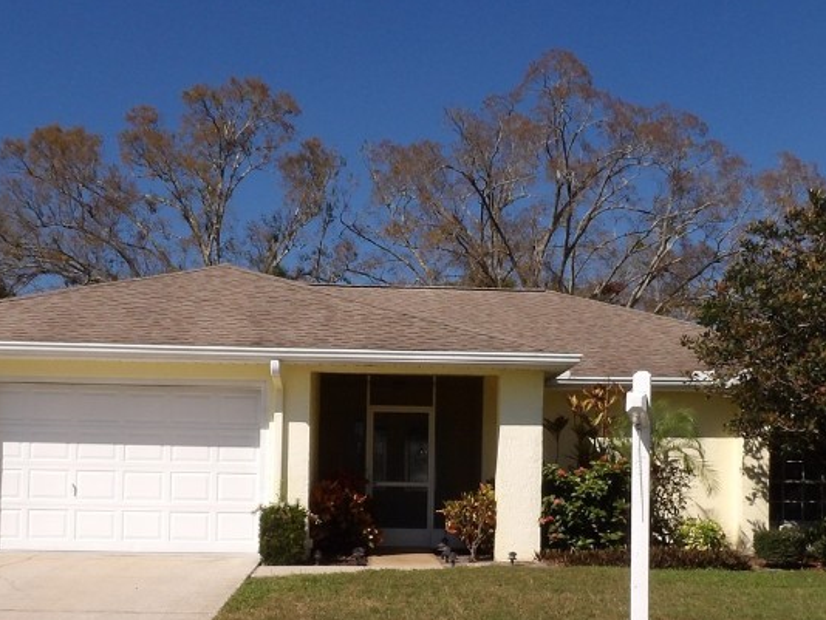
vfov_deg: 30.9
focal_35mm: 46
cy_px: 479
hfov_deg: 41.2
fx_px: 1098
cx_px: 455
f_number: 7.4
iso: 100
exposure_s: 1/442
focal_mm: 4.3
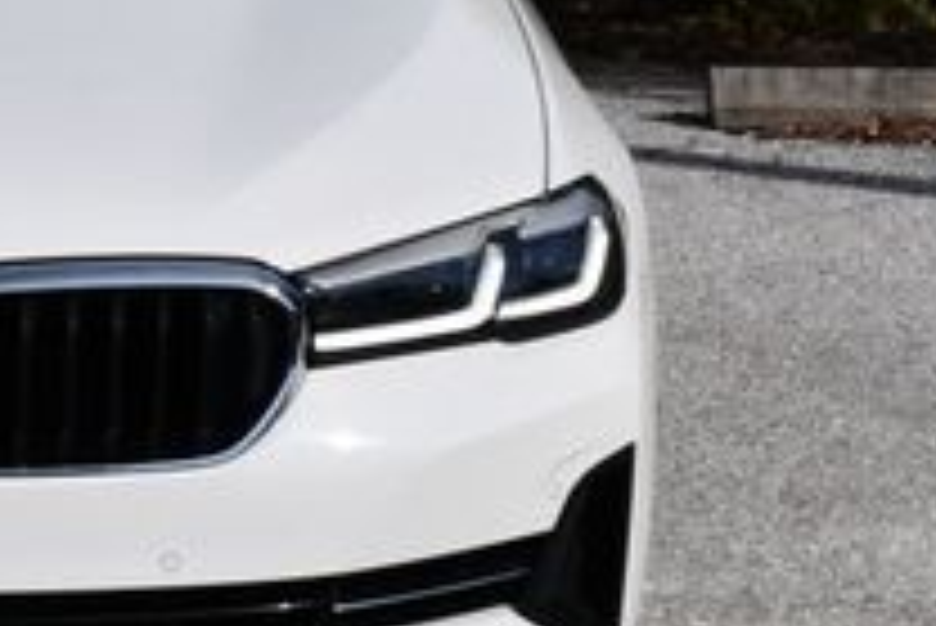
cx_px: -153
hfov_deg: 9.7
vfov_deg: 6.6
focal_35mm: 209
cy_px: 203
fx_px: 5438
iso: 100
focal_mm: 34
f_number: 10
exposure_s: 1/400
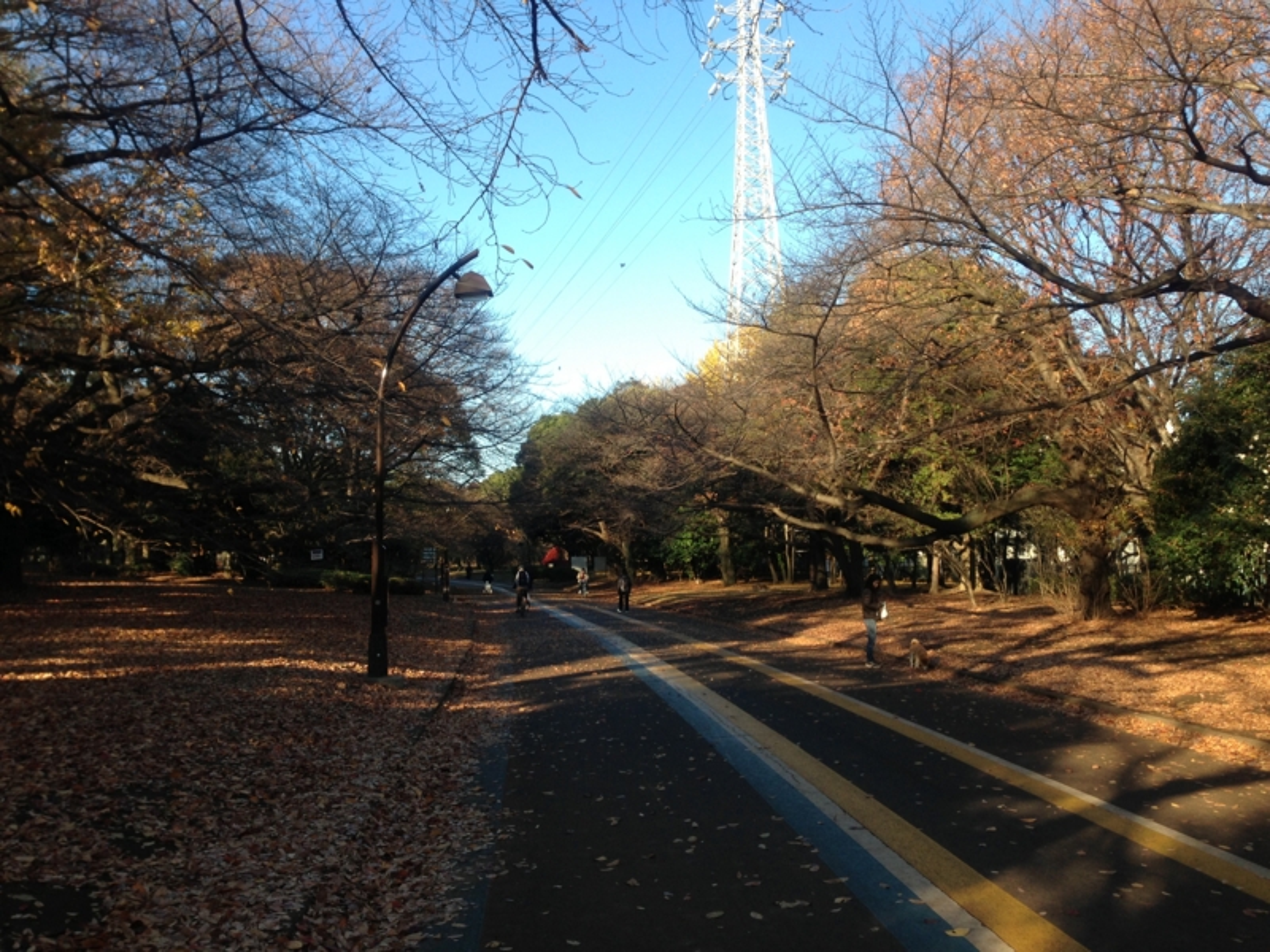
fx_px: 1211
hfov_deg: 55.4
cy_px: 476
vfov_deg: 42.9
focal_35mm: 33
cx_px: 635
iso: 50
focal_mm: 4.13
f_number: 2.4
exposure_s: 1/393
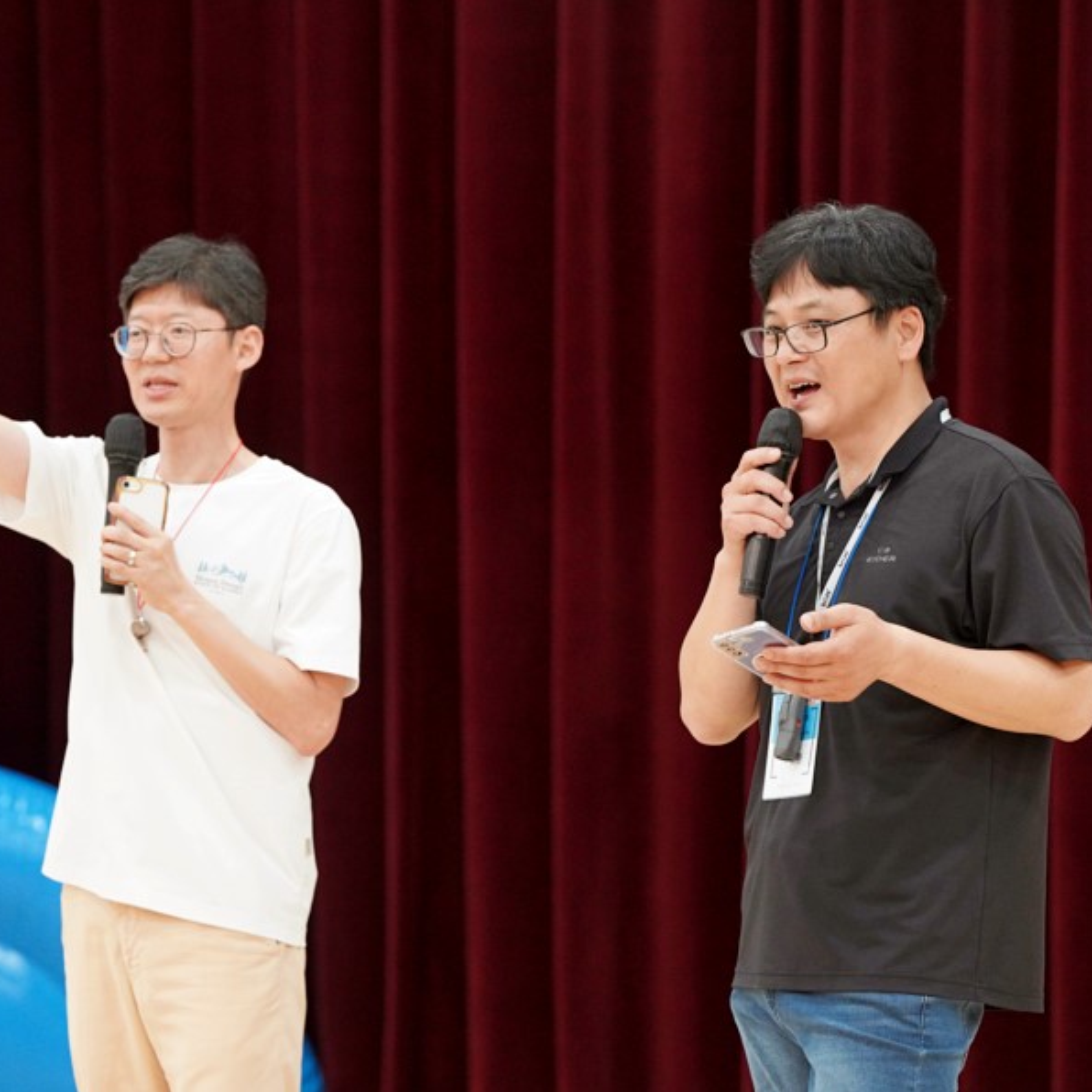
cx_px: 489
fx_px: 7102
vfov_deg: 8.8
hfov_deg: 8.8
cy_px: 548
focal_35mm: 199
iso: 4000
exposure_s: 1/160
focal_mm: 155
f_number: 4
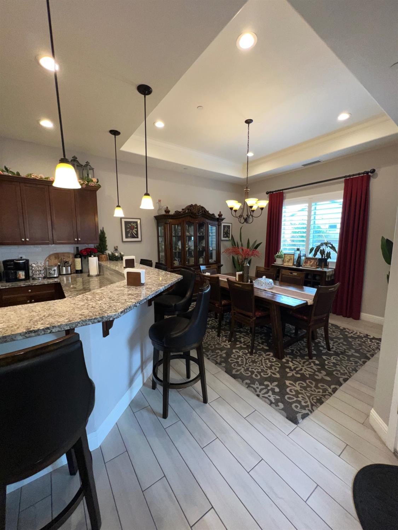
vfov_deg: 106.2
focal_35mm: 13
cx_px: 199
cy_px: 265
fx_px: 199
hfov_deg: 89.9
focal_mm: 1.57
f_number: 1.8
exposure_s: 1/120
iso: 64
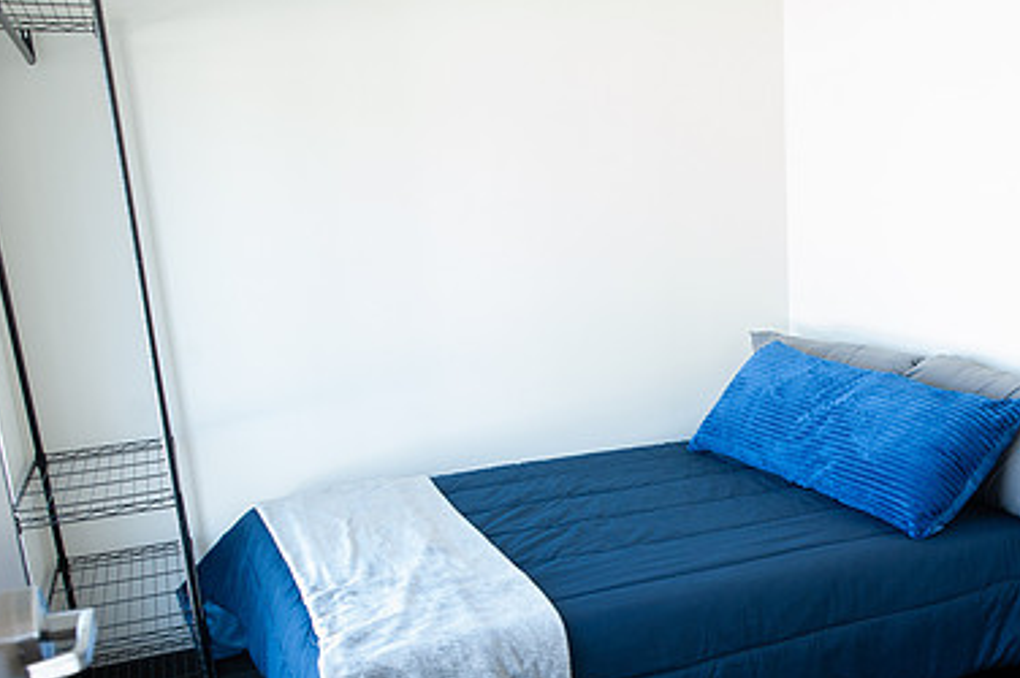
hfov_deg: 50.4
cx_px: 724
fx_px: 1047
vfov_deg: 35.4
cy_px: 477
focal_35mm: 37
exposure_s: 1/125
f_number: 5
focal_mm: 24
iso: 1250
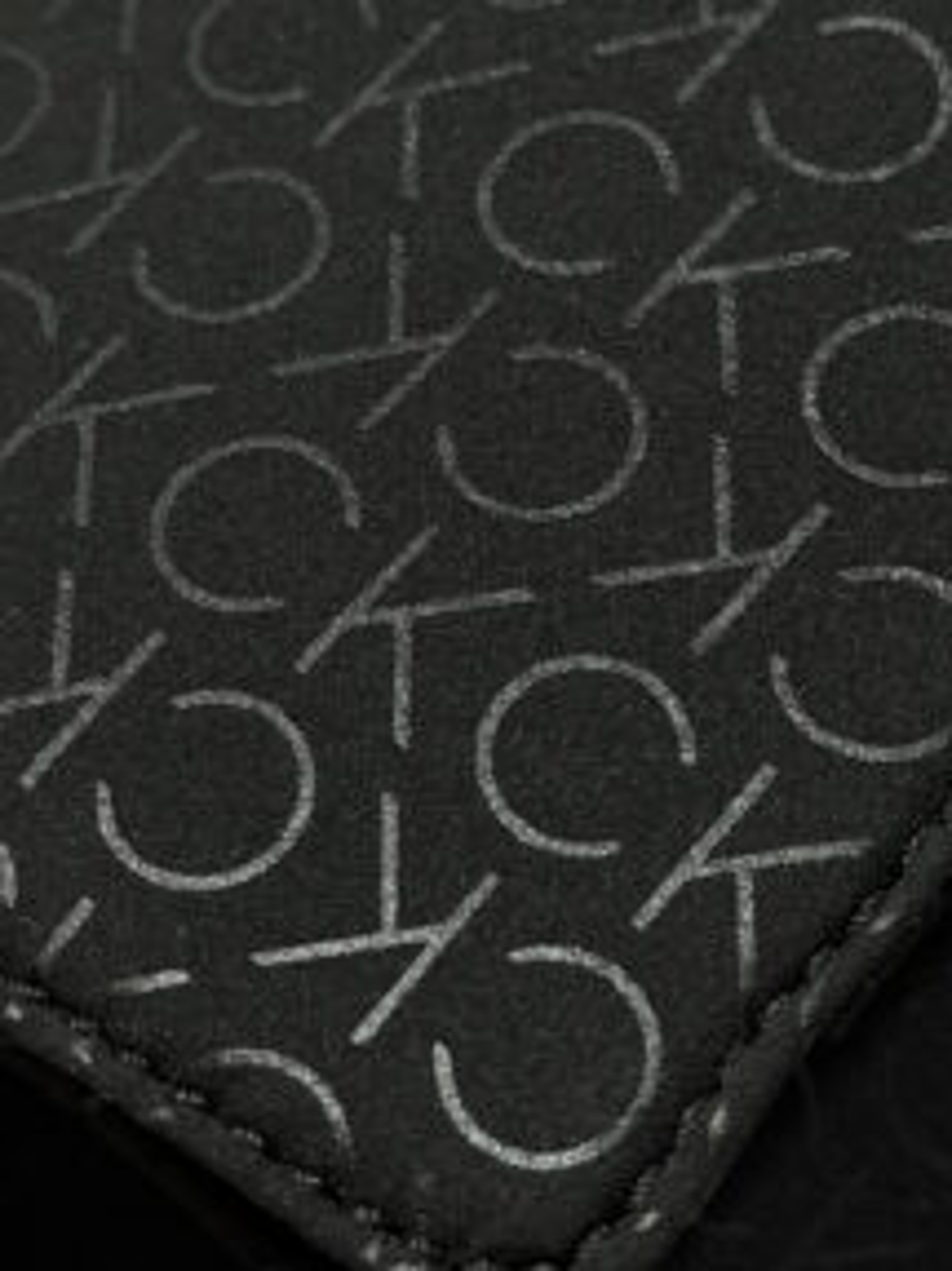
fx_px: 4917
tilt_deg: -27.1
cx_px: 478
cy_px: 567
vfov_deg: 14.7
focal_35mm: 134
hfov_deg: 11.1
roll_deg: +12.9
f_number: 1.78
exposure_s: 1/40
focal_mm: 6.76
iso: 500
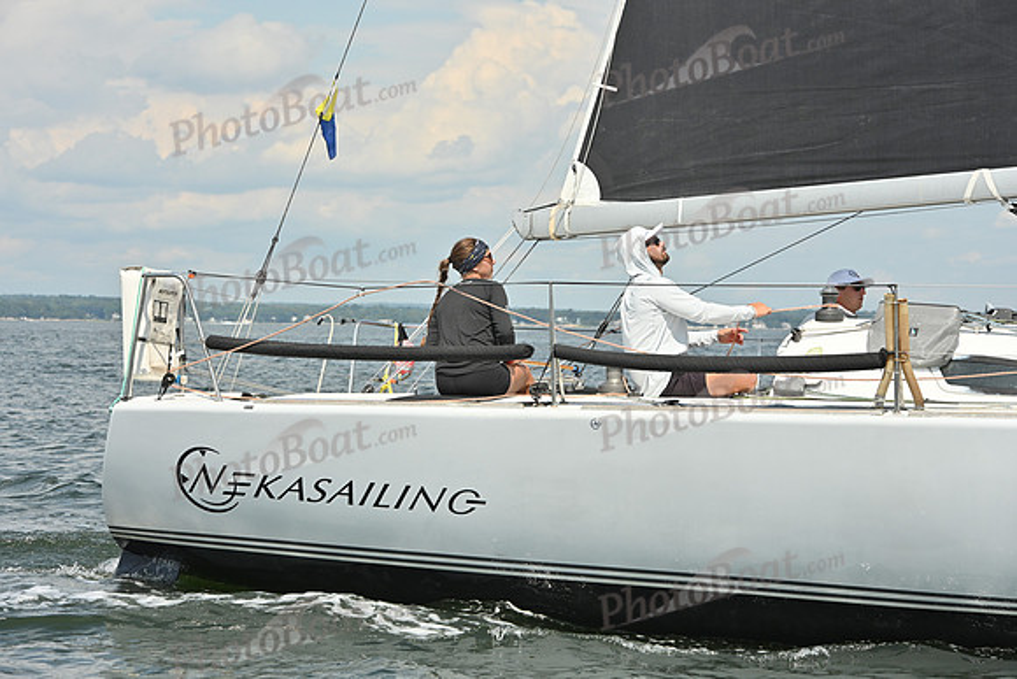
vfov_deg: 12.2
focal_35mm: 112
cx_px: 508
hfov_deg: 18.3
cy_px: 340
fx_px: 3165
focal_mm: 112
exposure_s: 1/1250
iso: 320
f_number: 10
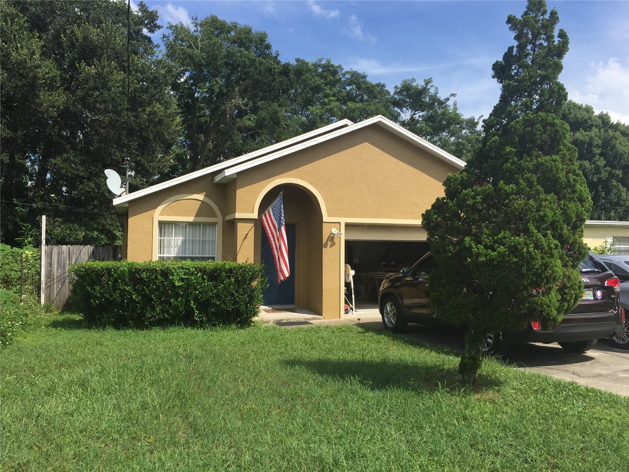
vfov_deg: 48.2
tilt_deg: +2.1
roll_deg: -0.8
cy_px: 236
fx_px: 527
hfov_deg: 61.7
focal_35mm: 29
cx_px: 314
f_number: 2.2
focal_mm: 4.15
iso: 32
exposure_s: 1/1799
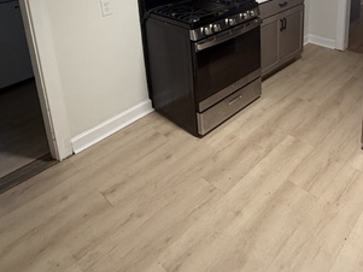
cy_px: 0
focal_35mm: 31
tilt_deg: -13.0
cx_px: 230
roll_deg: +2.4
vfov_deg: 40.0
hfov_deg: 57.5
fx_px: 325
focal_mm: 2.22
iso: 400
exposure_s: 1/60
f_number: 2.2
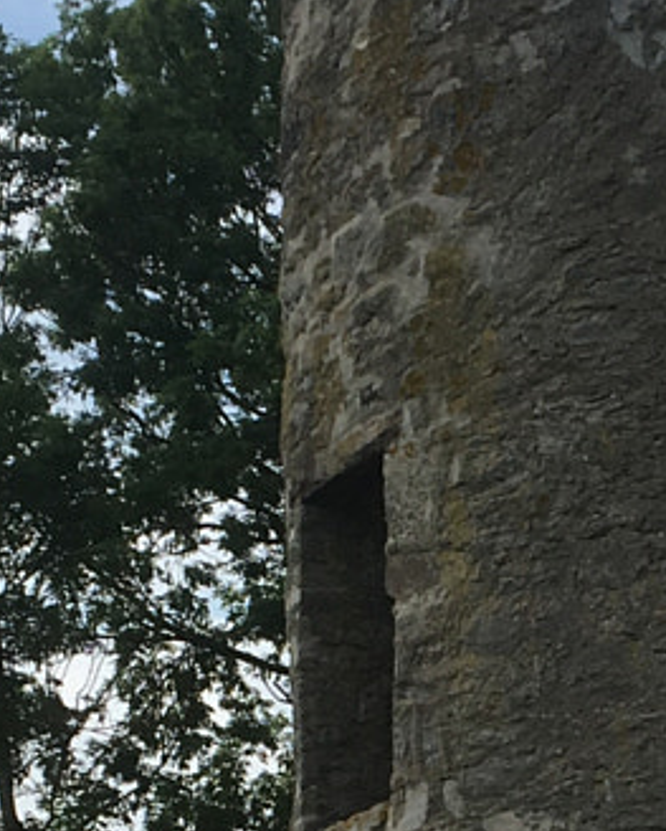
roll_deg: +2.4
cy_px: 927
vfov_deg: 13.6
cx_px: 631
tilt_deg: +10.3
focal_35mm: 138
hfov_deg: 11.1
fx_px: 3395
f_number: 2.2
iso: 25
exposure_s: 1/1748
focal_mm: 4.15
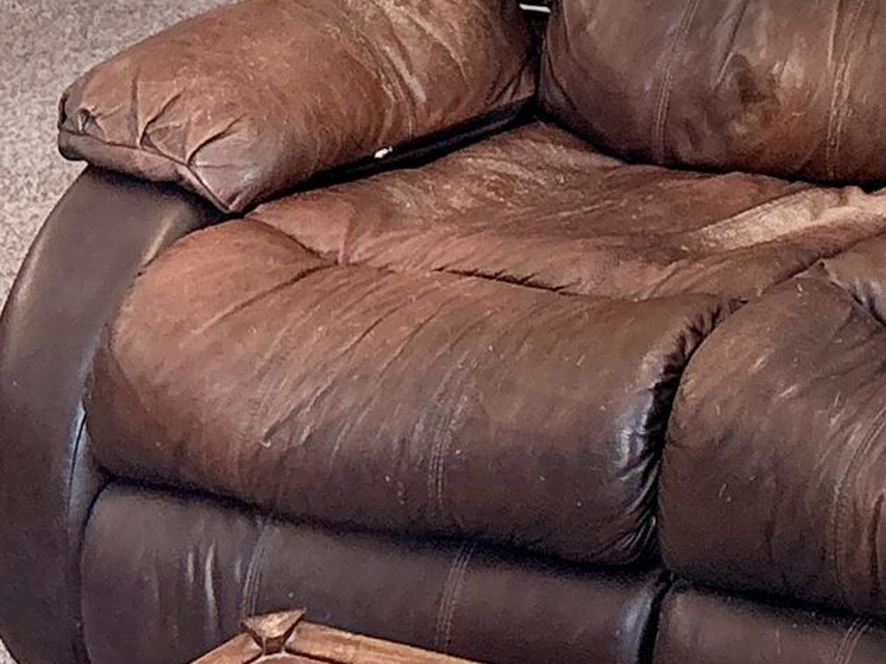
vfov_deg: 10.6
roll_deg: +1.3
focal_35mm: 126
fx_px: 3224
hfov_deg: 13.8
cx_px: 1643
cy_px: -746
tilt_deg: -2.6
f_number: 1.6
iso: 80
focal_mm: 5.96
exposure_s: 1/60
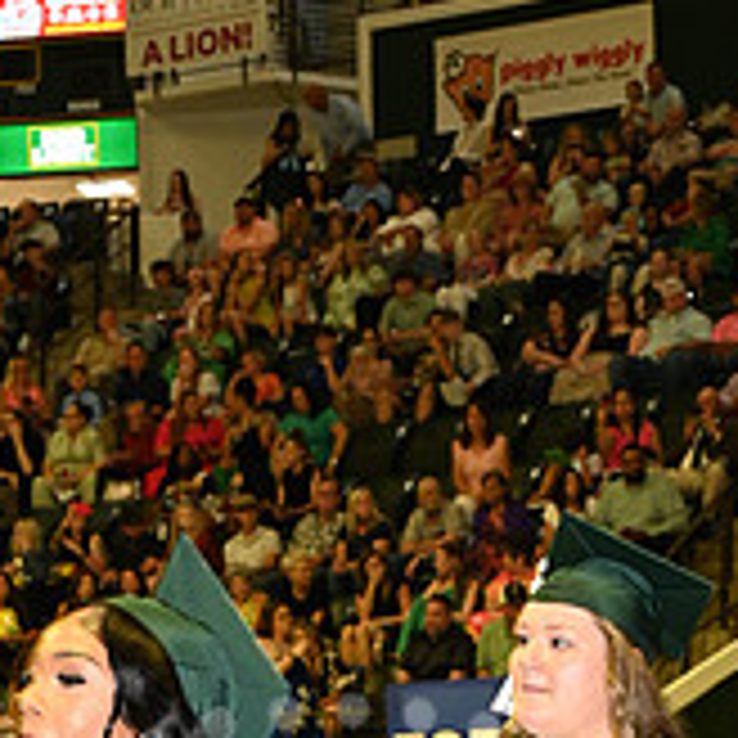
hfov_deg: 12.7
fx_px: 3329
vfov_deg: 11.9
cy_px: 1233
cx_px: 342
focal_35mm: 138
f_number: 5.6
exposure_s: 1/60
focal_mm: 46
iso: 1600
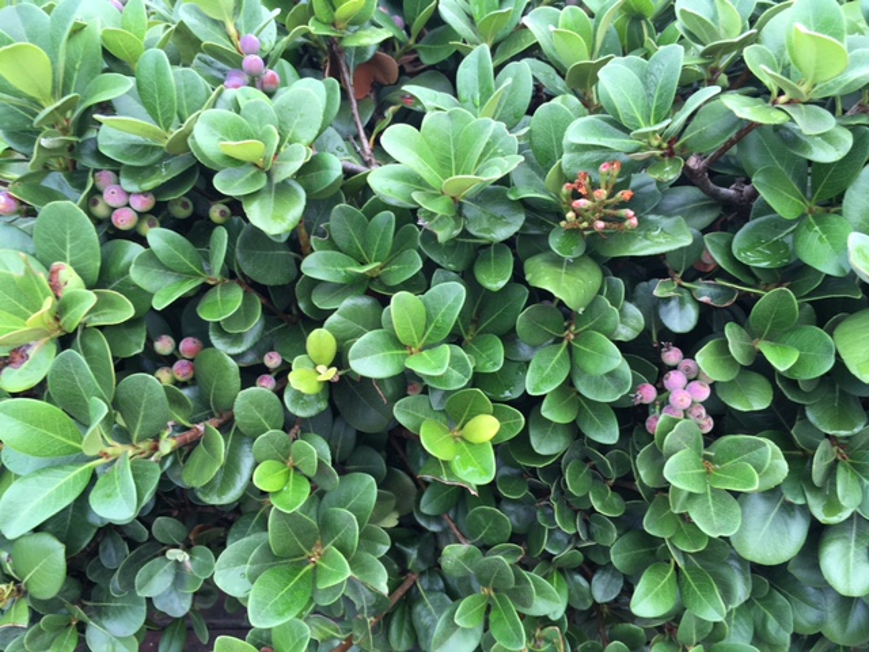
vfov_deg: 48.2
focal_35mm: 29
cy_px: 326
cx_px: 434
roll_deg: +4.8
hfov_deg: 61.7
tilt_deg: -35.1
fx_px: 728
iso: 25
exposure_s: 1/60
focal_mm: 4.15
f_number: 2.2
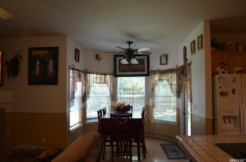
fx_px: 184
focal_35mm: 27
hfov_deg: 67.5
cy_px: 81
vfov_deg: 47.7
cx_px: 123
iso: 400
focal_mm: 18
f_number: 4
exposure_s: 1/60
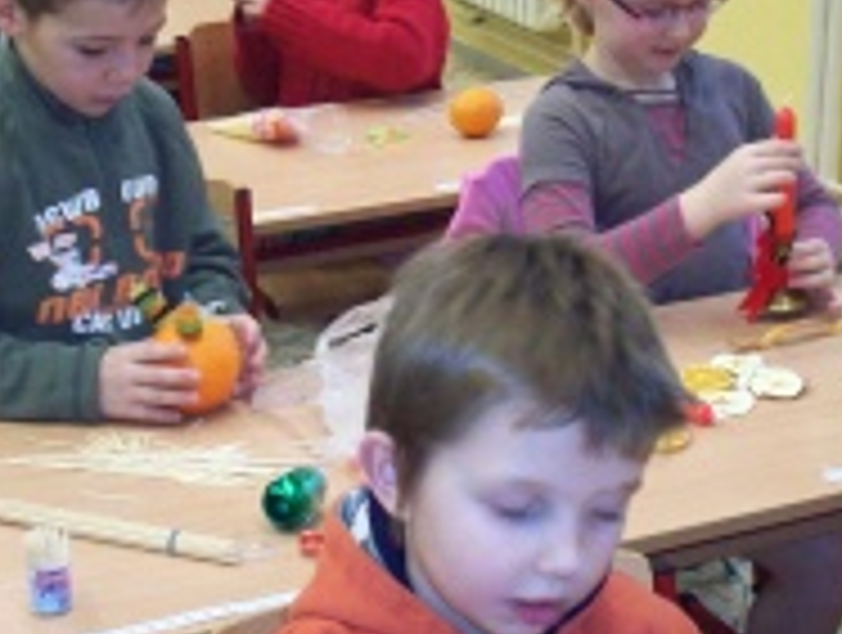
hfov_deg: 22.0
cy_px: 220
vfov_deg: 16.6
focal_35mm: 89
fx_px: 2169
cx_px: 473
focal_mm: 6.2
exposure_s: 1/45
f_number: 2.8
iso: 160
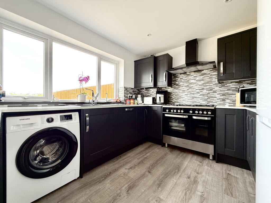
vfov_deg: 85.7
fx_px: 110
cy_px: 102
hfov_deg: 102.1
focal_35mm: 14
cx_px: 136
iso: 80
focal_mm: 2.22
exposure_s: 1/99
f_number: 2.2
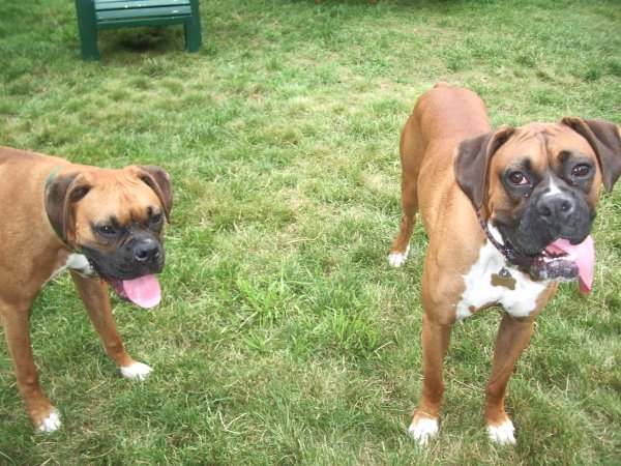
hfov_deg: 52.6
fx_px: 628
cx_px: 310
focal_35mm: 35
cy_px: 233
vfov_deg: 40.7
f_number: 2.6
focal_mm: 5.8
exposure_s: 1/100
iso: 50
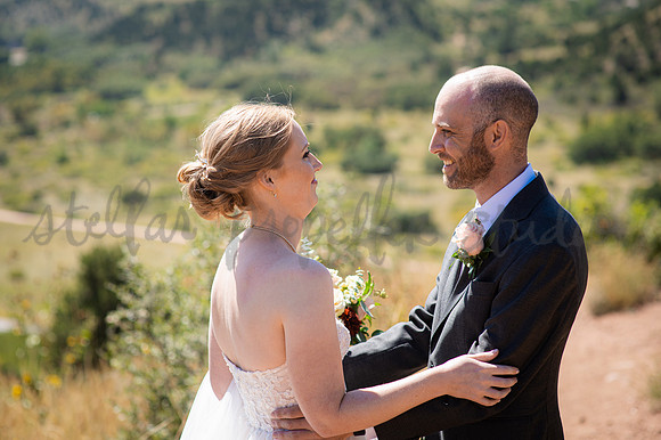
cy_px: 220
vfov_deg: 16.1
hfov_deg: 23.9
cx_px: 330
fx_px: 1560
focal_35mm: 85
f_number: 3.2
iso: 100
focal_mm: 85
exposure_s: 1/800
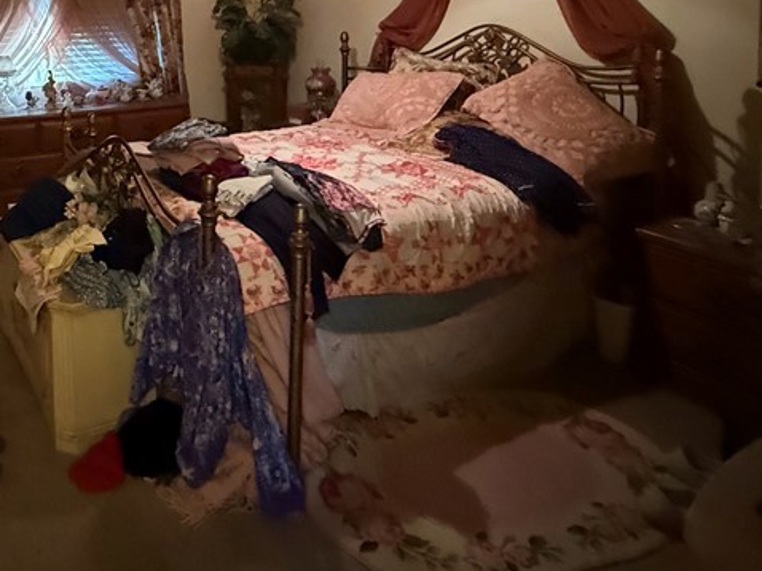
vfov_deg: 42.8
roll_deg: +1.1
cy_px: 56
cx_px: 153
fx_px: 660
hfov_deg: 55.7
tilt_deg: -3.0
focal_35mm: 30
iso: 1250
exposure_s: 1/30
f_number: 2.2
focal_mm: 2.22
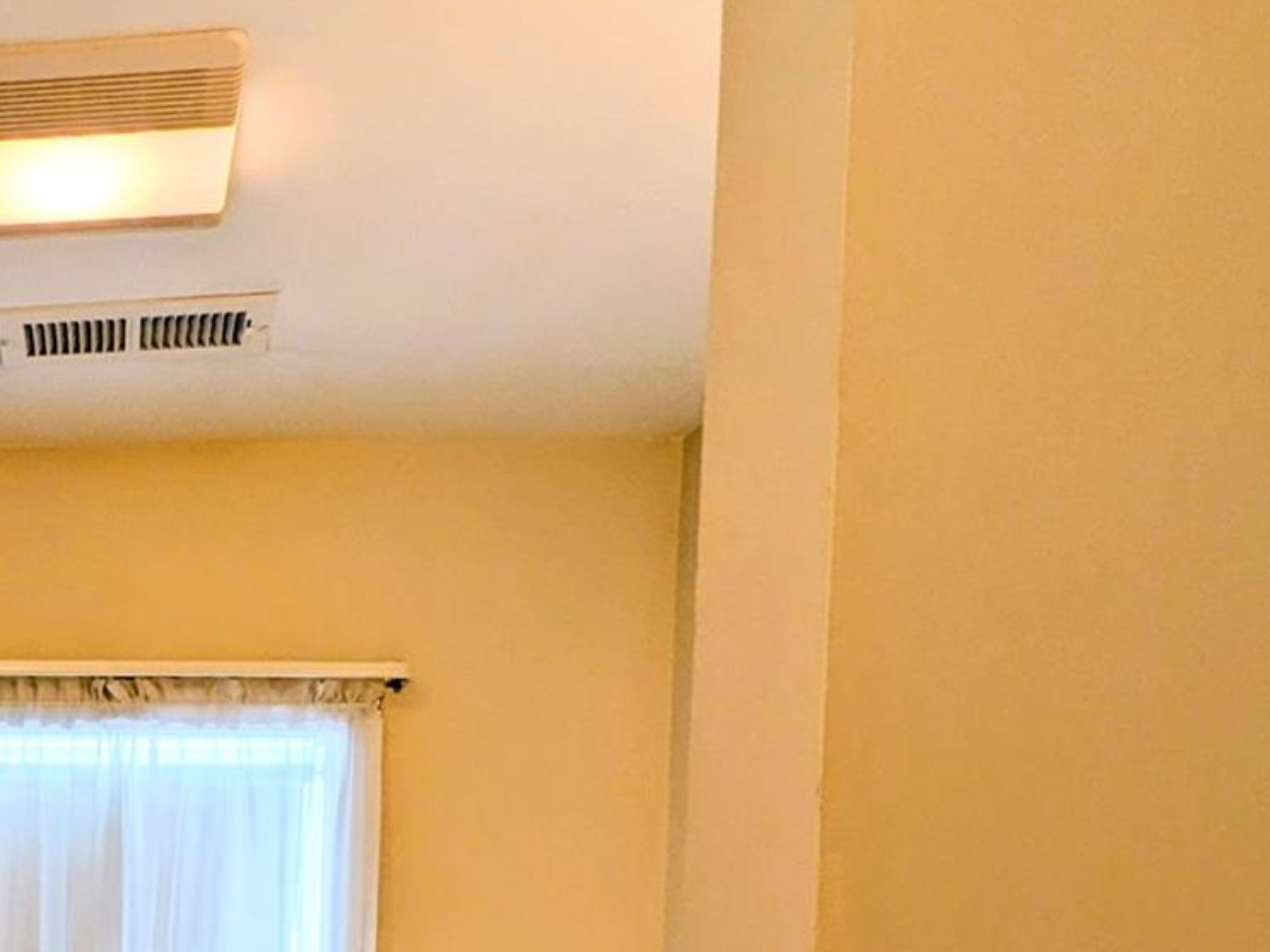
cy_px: 1130
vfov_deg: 28.7
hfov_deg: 36.1
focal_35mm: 44
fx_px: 1614
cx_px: -146
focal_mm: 2.35
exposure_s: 1/120
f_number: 2.2
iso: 57
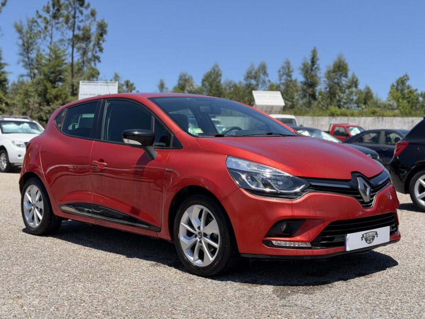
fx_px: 589
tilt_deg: +0.6
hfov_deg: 39.7
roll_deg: -1.5
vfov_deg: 30.3
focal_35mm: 48
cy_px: 160
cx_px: 212
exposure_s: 1/3226
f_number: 1.78
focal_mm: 6.76
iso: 80
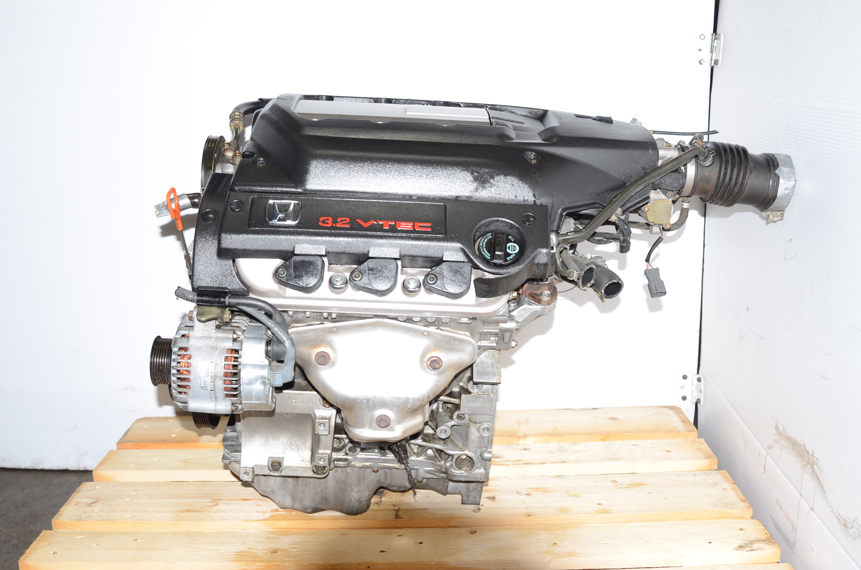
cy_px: 285
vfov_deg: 36.7
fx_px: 859
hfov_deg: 53.2
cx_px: 430
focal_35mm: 36
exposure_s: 1/100
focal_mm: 24
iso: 100
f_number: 3.5
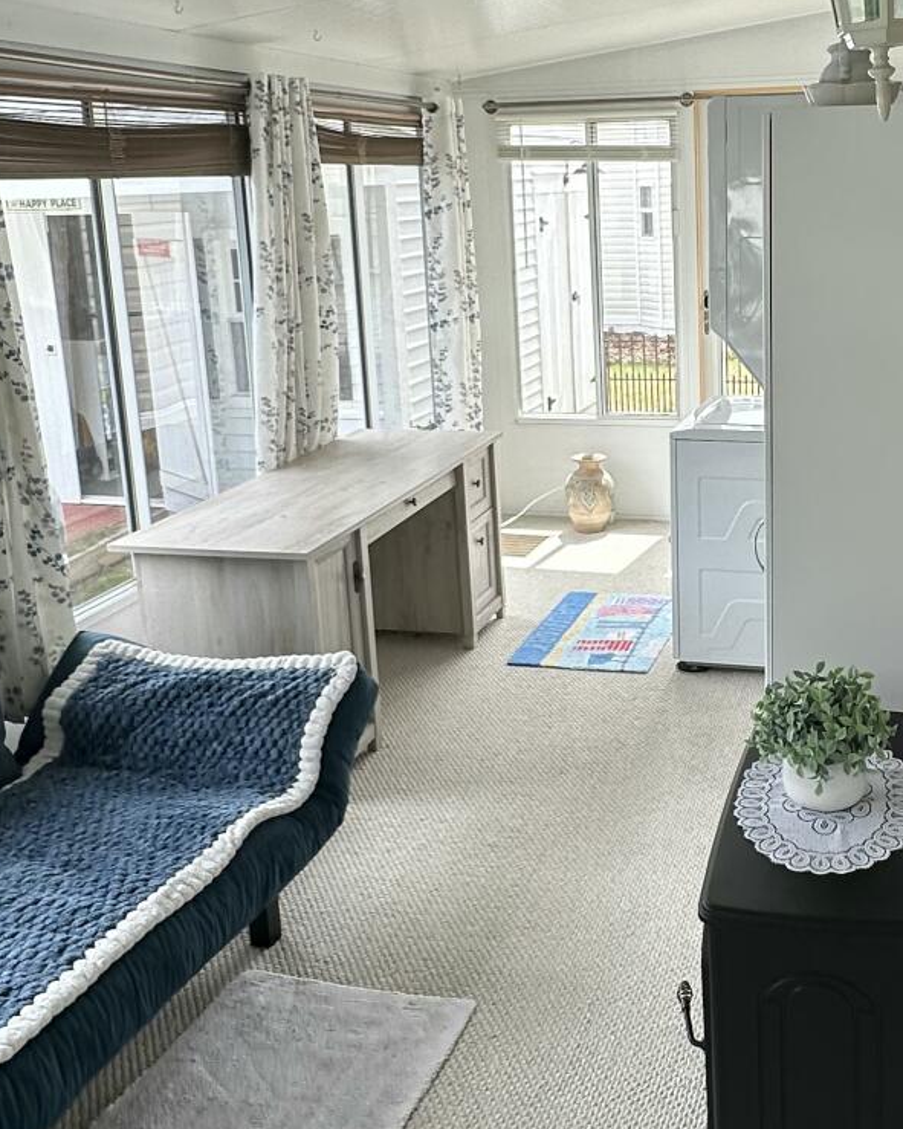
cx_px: 681
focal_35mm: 37
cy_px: 420
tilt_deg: -10.4
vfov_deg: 48.6
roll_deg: +1.8
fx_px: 1236
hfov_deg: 39.0
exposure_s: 1/174
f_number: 2.2
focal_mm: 2.22
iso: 40
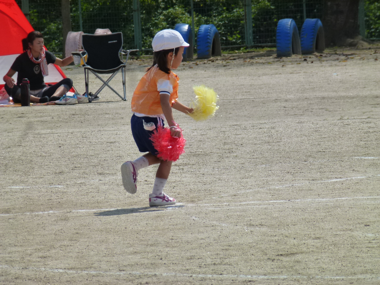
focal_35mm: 384
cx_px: 190
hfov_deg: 5.2
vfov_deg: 3.9
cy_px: 142
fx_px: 4215
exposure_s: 1/800
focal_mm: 68.8
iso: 160
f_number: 5.9
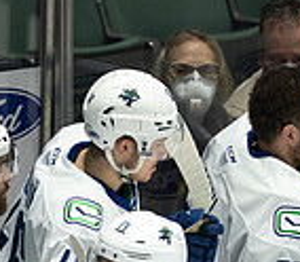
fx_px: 23748
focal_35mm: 2580
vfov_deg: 0.6
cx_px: 94
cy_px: 366
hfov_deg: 0.7
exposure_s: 1/640
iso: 1600
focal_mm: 600
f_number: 4
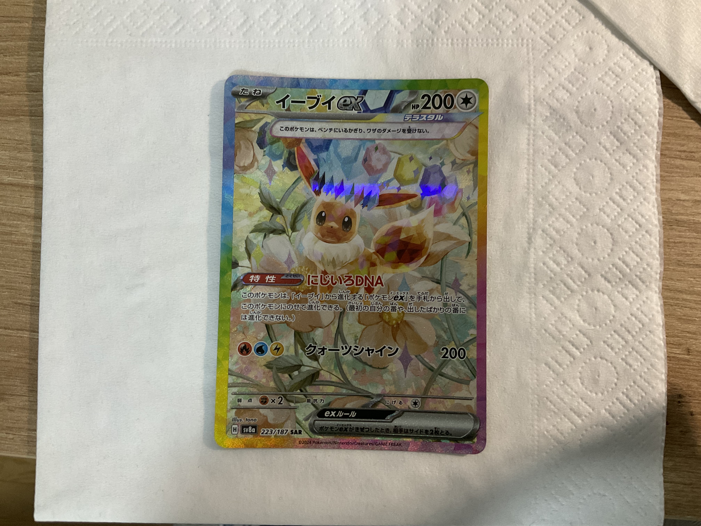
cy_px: 263
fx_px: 587
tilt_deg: -87.8
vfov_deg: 48.2
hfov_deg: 61.7
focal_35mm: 29
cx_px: 350
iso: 160
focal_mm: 3
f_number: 1.8
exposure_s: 1/50
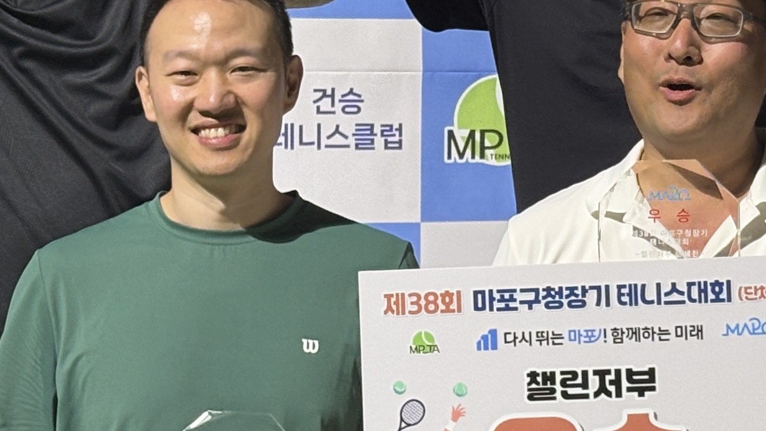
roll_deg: +0.5
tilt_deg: +1.8
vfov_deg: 7.2
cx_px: 739
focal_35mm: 169
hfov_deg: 12.6
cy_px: 54
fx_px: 3432
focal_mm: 5.96
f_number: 1.6
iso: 64
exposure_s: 1/60
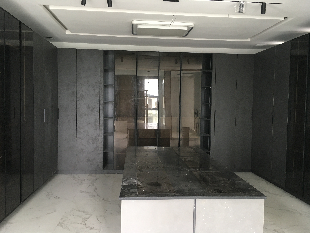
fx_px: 260
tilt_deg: -1.1
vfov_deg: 48.2
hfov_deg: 61.7
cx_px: 155
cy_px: 116
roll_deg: -0.2
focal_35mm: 29
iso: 100
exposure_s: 1/33
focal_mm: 4.15
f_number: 2.2
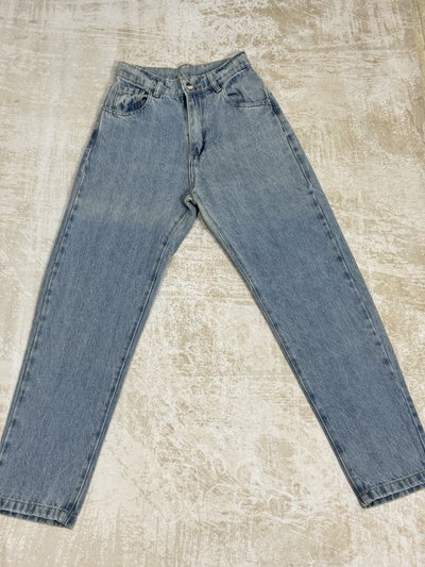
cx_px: 212
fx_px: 785
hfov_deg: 30.3
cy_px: 284
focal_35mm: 48
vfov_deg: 39.6
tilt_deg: -64.0
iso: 50
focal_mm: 6.76
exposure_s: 1/50
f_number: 1.78
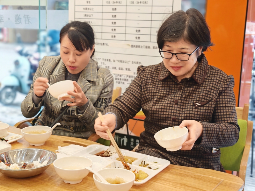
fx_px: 398
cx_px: 128
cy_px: 96
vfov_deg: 27.0
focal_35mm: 54
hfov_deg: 35.5
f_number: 2.4
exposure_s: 1/50
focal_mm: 7.62
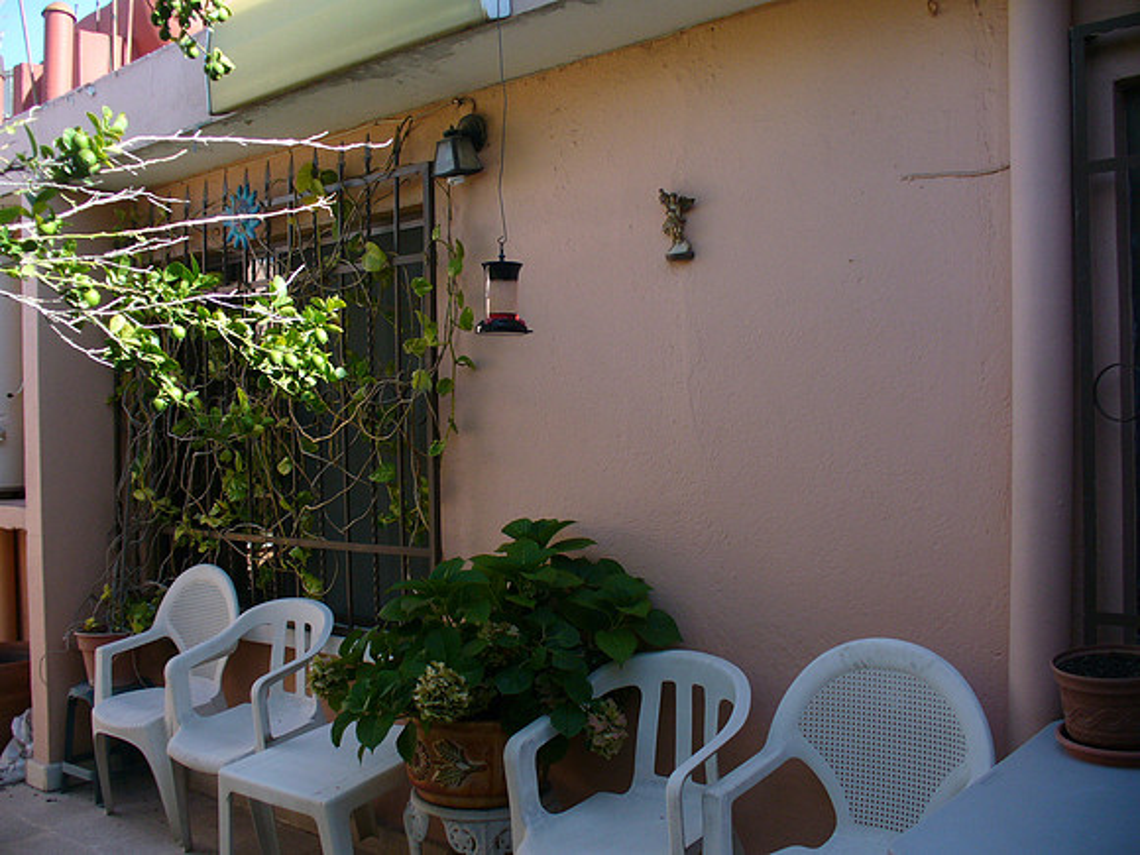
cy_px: 428
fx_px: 1219
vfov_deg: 38.7
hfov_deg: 50.1
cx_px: 570
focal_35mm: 37
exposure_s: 1/250
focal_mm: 6.1
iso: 80
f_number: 2.8
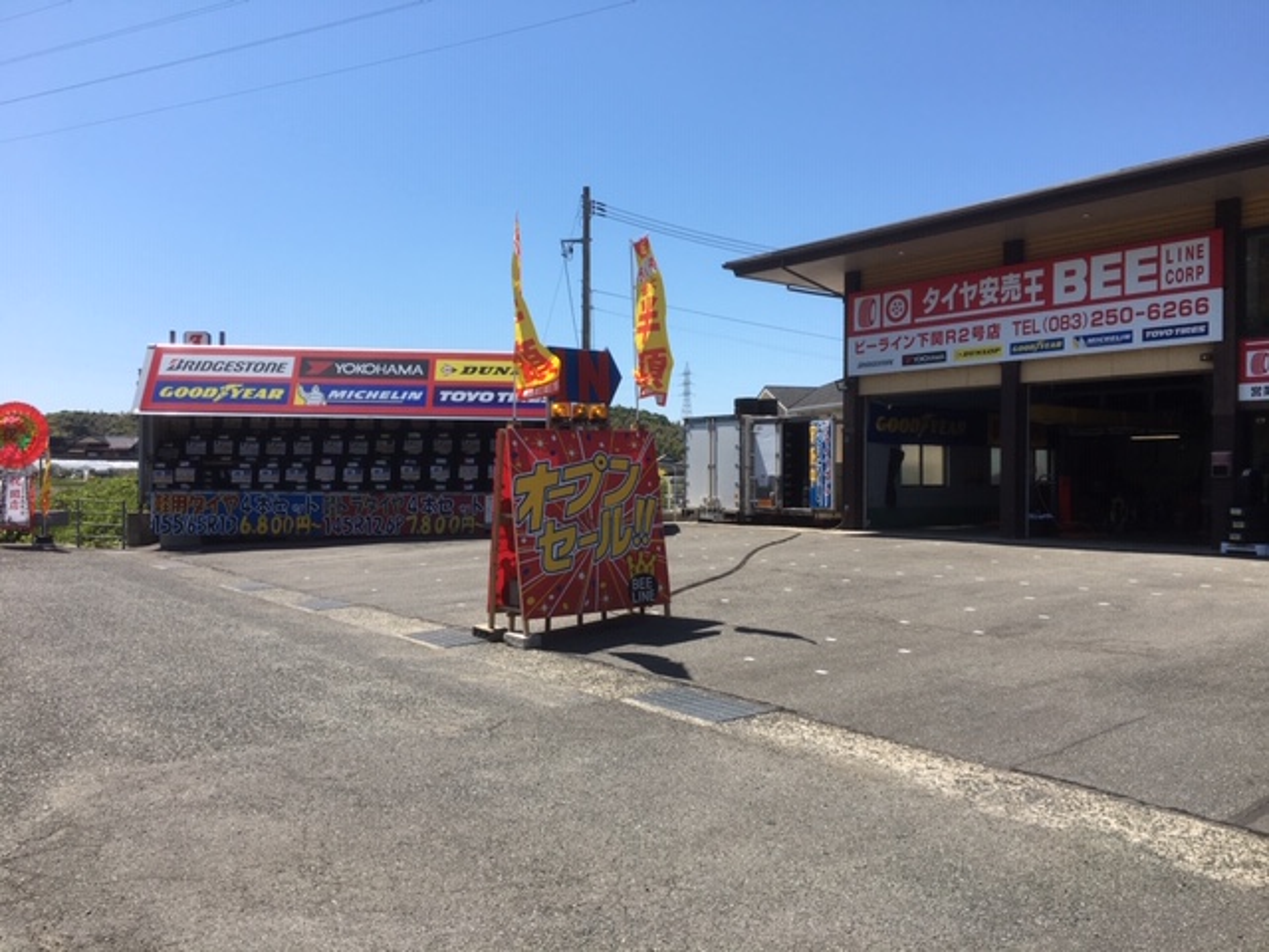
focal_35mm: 29
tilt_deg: +0.4
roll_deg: -1.2
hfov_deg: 61.7
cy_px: 476
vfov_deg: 48.2
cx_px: 634
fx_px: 1063
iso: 25
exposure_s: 1/1672
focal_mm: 4.15
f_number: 2.2
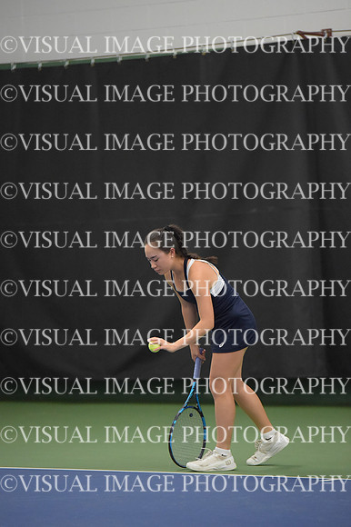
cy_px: 264
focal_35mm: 195
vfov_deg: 10.6
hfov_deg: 7.0
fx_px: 2855
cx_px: 176
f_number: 2.8
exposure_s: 1/1250
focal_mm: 195
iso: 12800
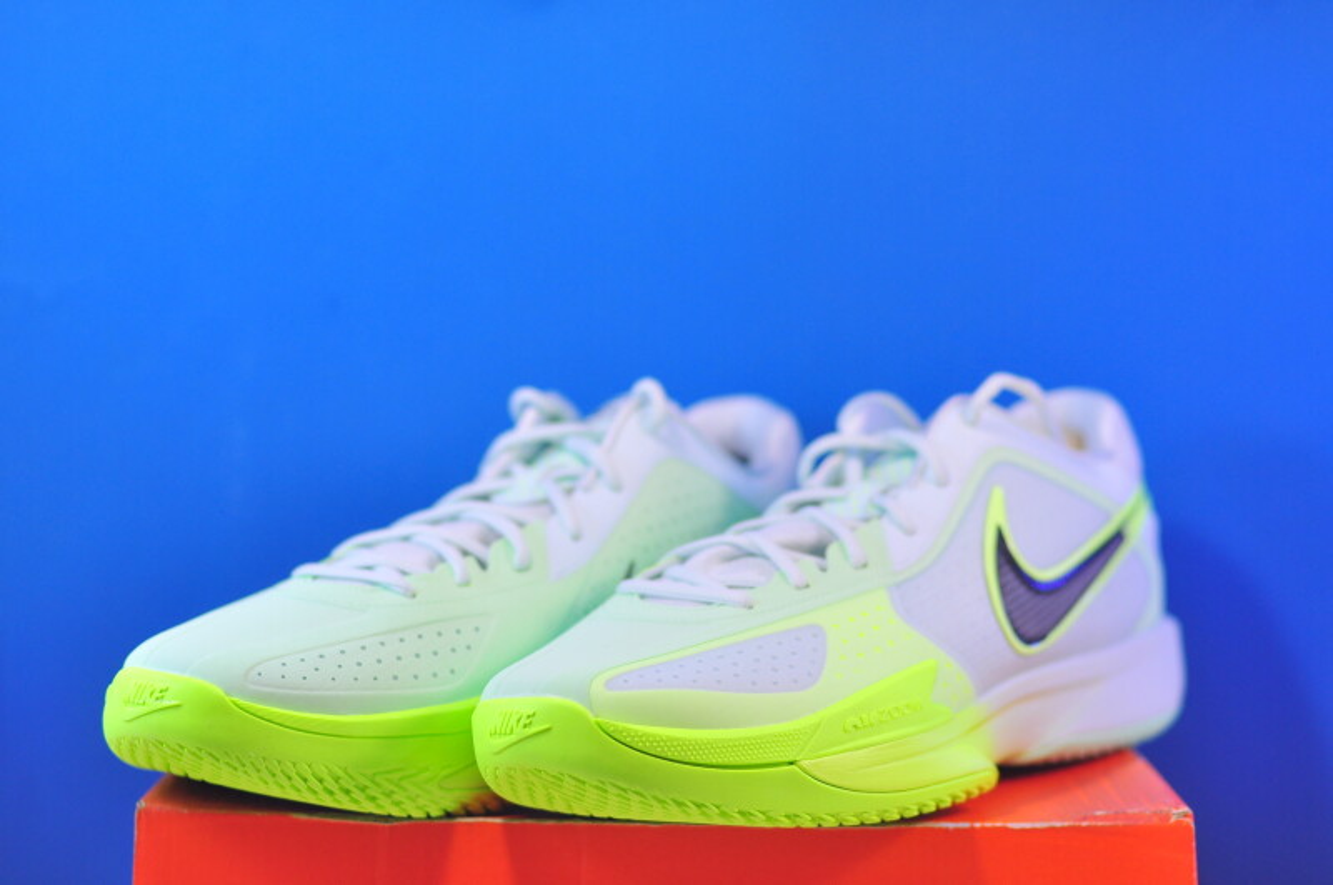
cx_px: 666
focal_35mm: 75
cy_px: 442
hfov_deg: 27.0
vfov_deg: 18.1
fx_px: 2773
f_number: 2.2
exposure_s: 1/320
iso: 250
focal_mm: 50
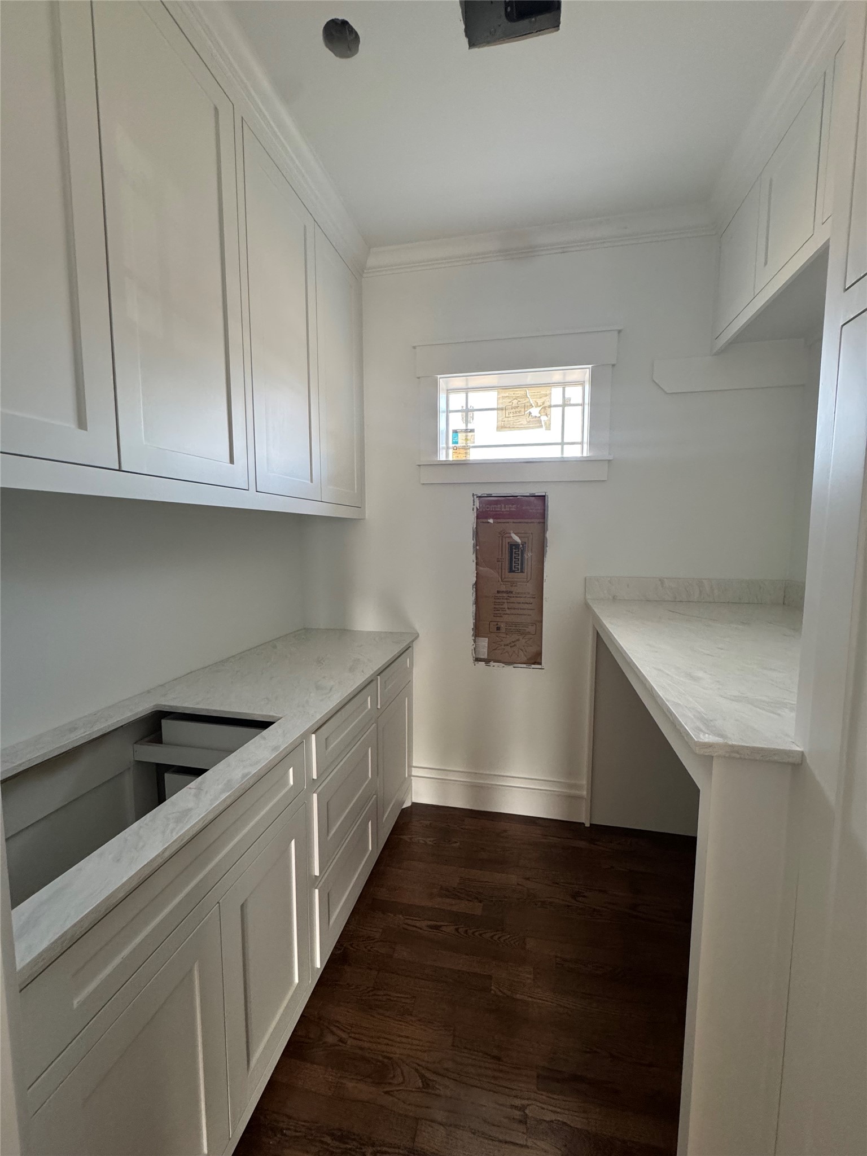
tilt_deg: -5.0
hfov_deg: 85.7
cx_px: 434
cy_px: 578
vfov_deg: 102.1
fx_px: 468
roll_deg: -0.4
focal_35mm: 14
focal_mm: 2.22
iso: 320
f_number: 2.2
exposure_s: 1/99
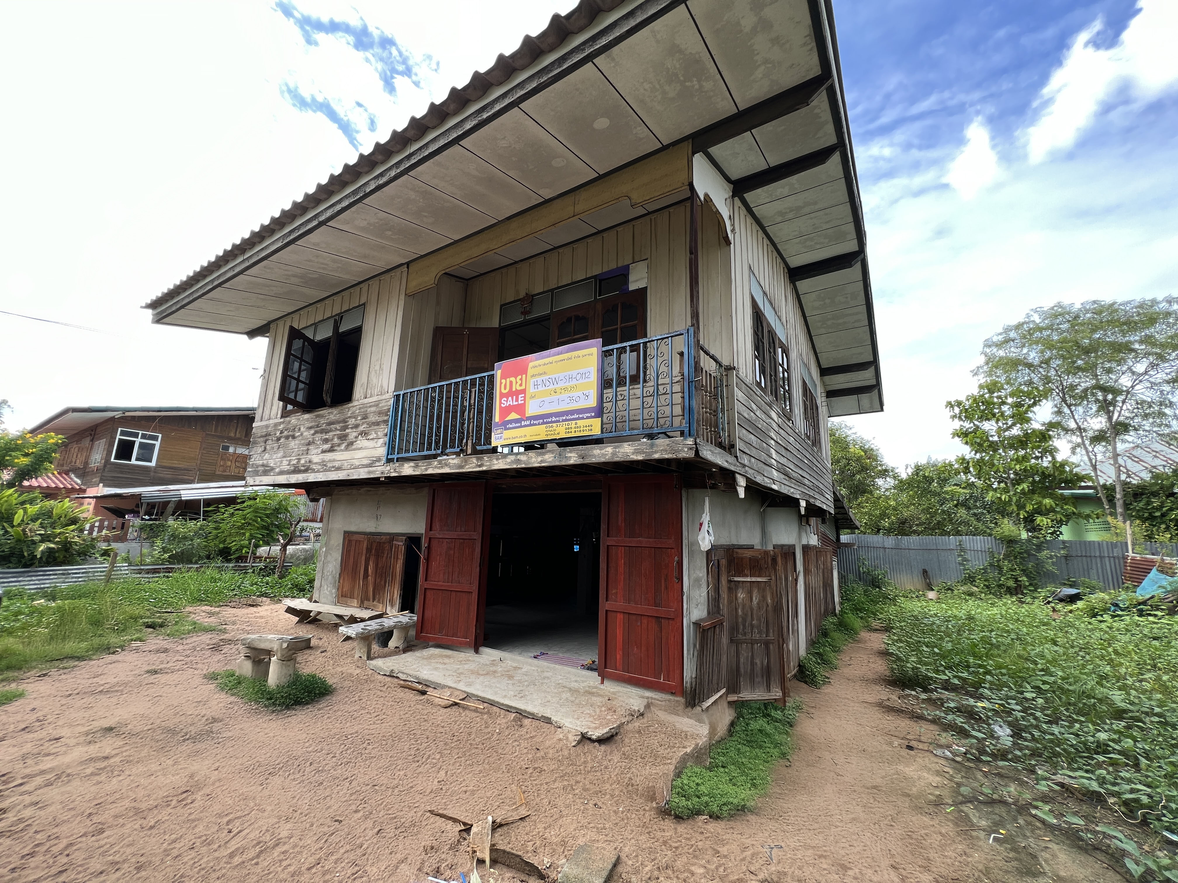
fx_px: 442
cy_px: 442
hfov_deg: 106.2
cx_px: 589
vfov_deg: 89.9
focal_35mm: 13
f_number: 1.8
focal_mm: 1.57
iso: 32
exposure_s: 1/304
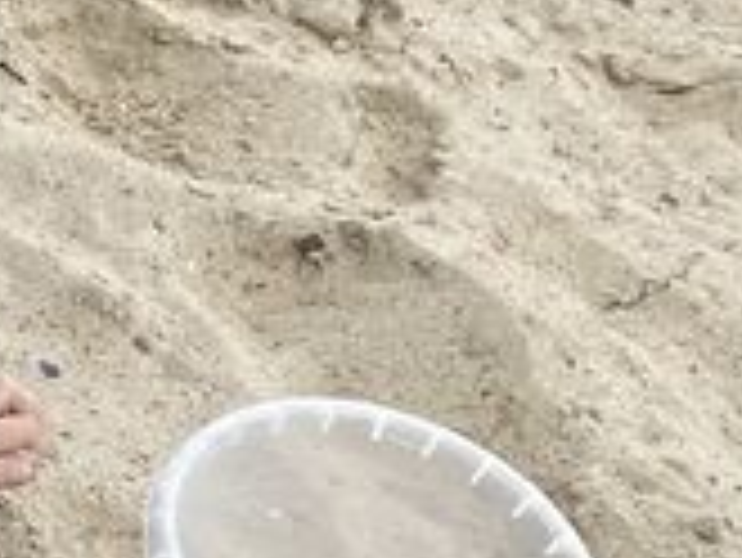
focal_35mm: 156
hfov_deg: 10.2
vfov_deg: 9.5
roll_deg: -0.1
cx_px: -1300
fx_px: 3346
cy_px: 173
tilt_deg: -40.2
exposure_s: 1/1464
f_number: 1.8
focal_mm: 4.25
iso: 32
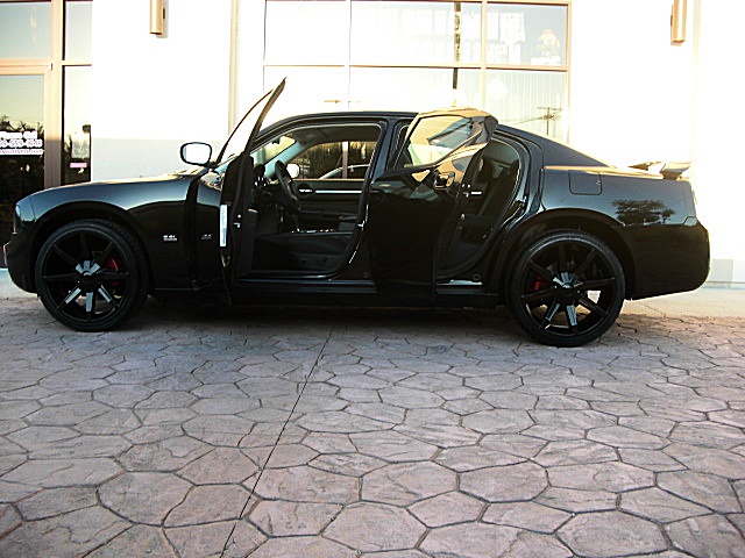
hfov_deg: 51.4
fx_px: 775
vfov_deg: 39.7
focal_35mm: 36
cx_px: 372
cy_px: 279
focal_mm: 6.3
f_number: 2.8
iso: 50
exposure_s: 1/60
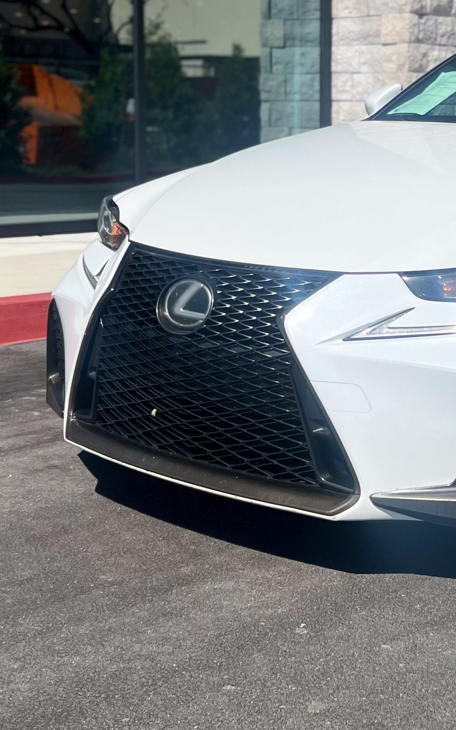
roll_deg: -1.2
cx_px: 420
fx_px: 1352
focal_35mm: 68
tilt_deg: -4.7
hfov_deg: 18.8
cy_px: 227
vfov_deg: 29.9
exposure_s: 1/12658
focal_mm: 5.7
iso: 50
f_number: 1.5
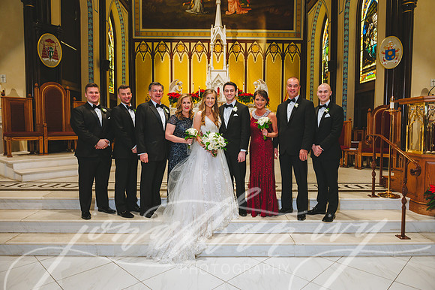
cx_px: 218
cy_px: 145
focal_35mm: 24
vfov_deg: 53.1
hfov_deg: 73.8
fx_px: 290
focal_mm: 24
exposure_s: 1/160
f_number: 5
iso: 1600
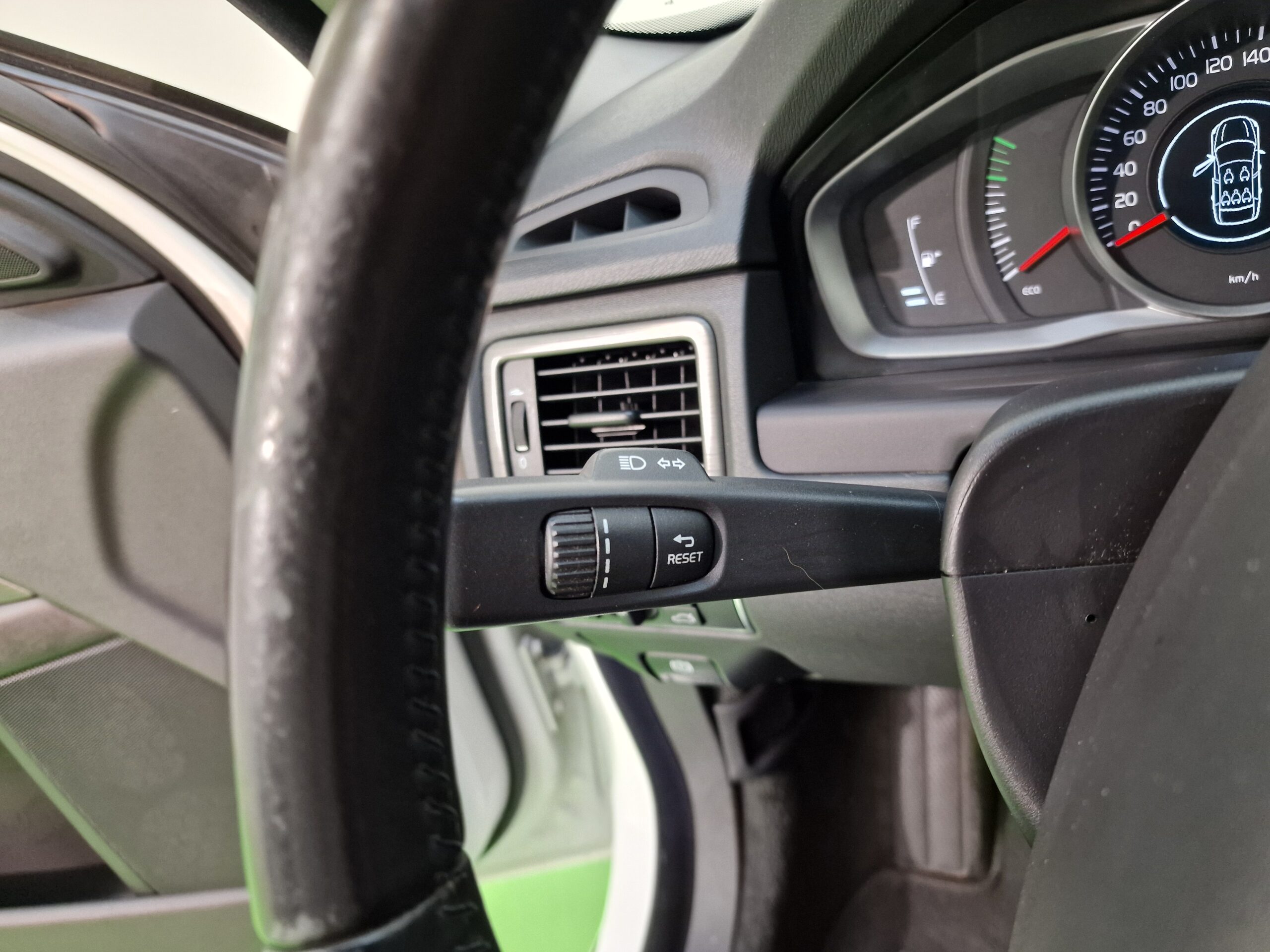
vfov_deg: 58.9
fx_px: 844
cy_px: 476
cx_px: 635
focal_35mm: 23
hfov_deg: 73.9
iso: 320
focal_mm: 6.4
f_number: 1.8
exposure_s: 1/33
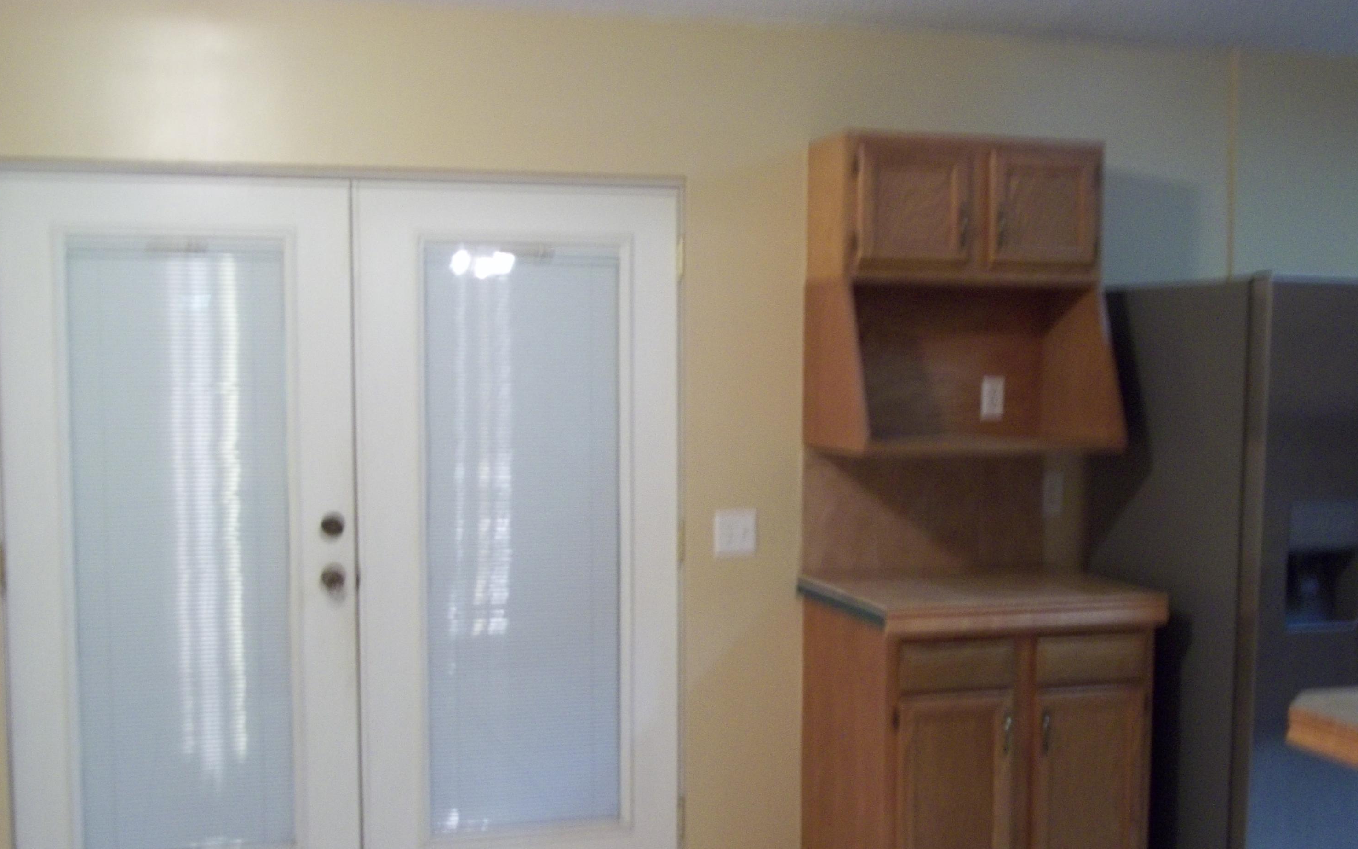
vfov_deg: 30.5
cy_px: 501
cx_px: 670
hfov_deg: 47.2
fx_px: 1555
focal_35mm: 42
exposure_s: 1/8
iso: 185
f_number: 3.2
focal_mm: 7.1
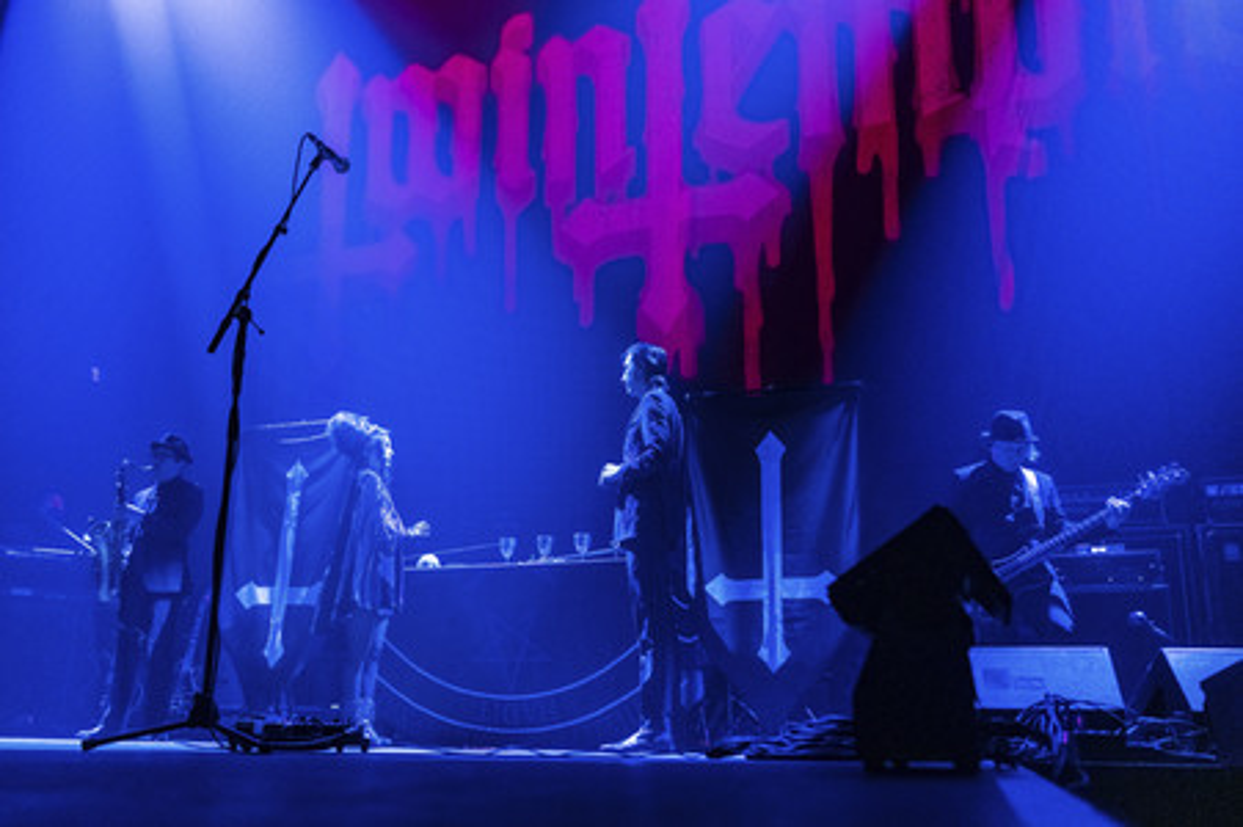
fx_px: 897
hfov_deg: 69.4
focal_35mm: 26
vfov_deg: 49.5
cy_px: 414
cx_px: 622
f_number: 2.8
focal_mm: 26
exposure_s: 1/250
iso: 3200
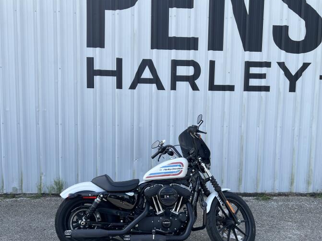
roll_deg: -0.6
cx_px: 154
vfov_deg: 45.3
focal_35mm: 31
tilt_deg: -4.9
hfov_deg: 58.3
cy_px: 141
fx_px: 288
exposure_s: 1/1266
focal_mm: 5.7
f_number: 1.5
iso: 50
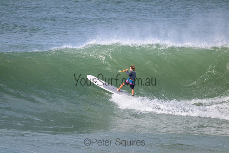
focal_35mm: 800
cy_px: 76
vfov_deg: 1.7
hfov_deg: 2.6
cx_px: 114
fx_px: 5090
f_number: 11
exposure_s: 1/2000
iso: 1400
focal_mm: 800
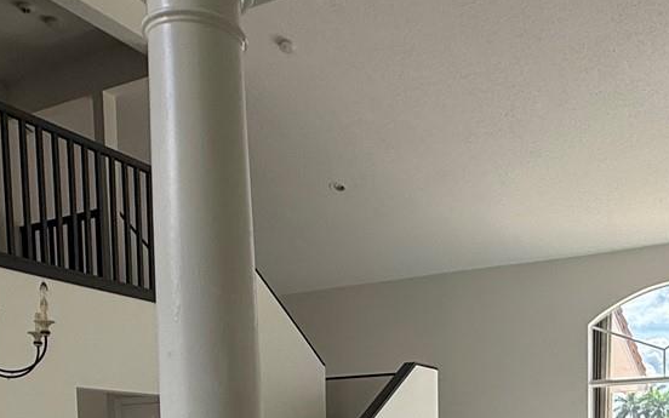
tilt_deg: -3.9
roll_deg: +0.4
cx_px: 452
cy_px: 527
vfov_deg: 26.0
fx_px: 784
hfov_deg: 45.4
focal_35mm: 43
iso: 64
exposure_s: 1/442
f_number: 2.2
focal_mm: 2.22
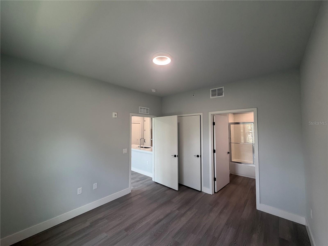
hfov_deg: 102.1
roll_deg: +0.0
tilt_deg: +2.4
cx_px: 164
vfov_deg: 85.7
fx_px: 133
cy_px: 123
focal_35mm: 14
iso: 160
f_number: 2.2
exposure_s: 1/120
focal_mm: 2.22
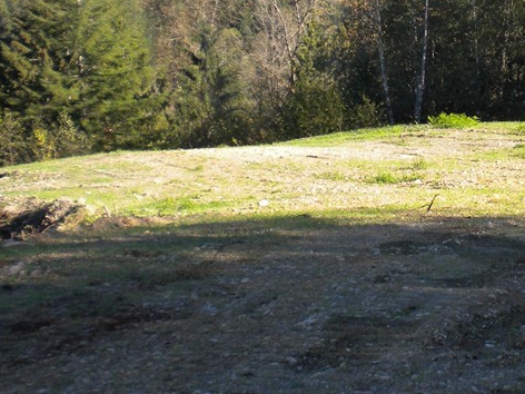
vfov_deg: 19.4
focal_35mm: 76
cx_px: 478
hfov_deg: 24.9
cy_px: 216
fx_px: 1153
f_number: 4.6
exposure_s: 1/207
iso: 80
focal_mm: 6.3
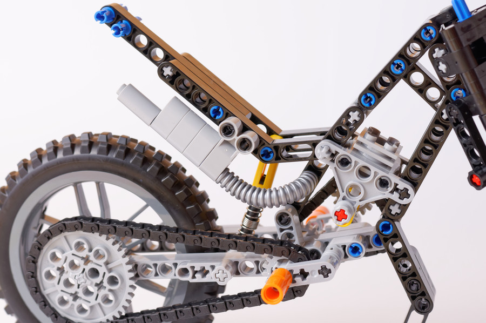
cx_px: 243
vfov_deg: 18.1
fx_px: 1011
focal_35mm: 75
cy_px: 162
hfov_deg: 27.0
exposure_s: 1/160
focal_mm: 50
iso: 200
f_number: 6.3
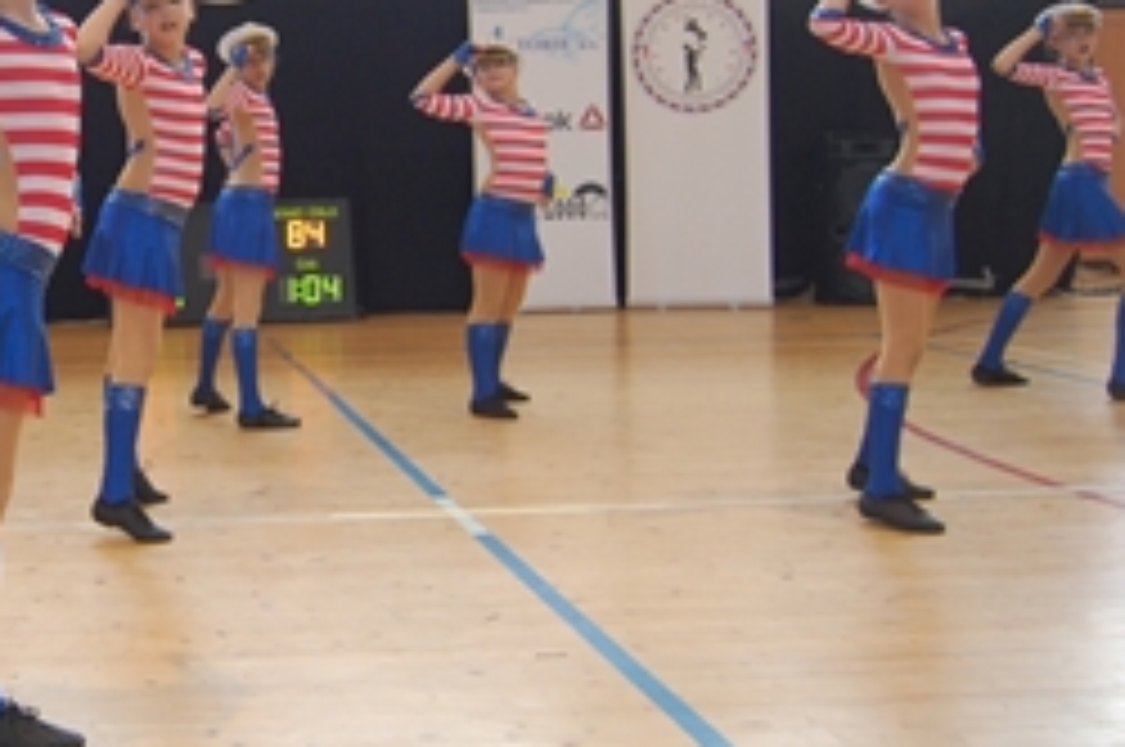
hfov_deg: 32.8
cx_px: 58
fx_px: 1779
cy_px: 243
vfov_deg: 23.6
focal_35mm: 57
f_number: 4
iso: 400
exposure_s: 1/60
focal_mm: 19
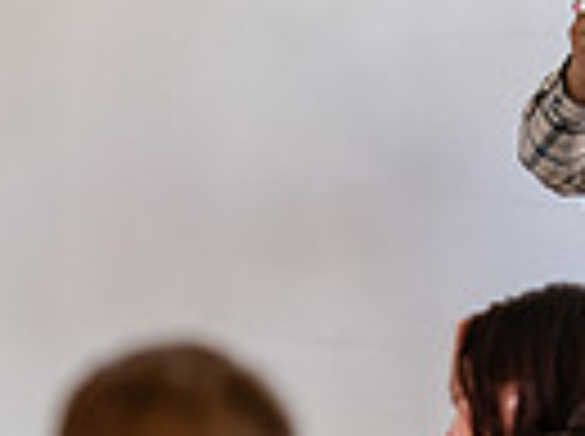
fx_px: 9058
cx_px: 612
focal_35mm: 537
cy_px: 434
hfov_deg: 3.7
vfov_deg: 2.8
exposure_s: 1/200
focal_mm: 125
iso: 1600
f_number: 3.5
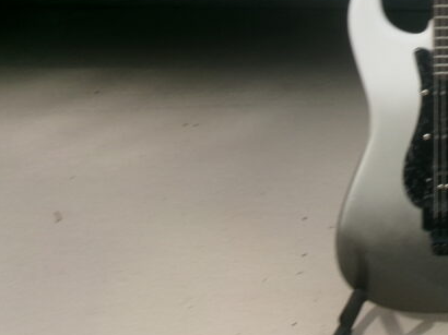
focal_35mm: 70
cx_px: 470
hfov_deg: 26.0
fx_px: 905
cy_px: -16
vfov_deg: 20.2
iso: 100
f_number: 10.8
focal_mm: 5.1
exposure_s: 1/150
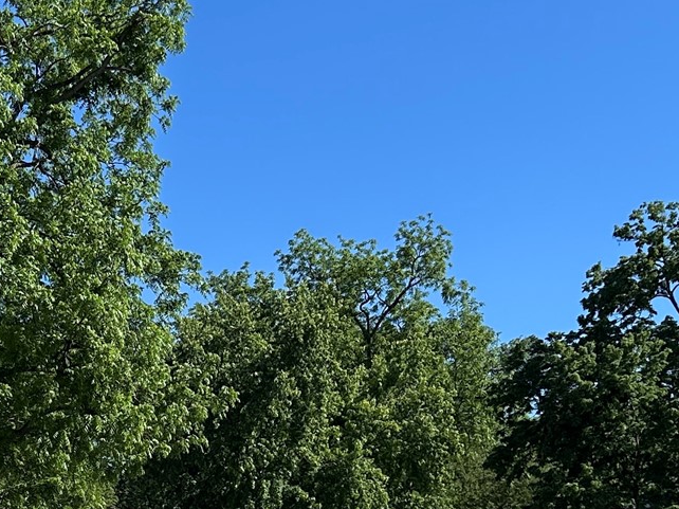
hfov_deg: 23.1
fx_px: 1627
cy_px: 592
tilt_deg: +4.3
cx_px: 105
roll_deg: +0.3
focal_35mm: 83
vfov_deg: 17.1
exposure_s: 1/4630
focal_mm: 5.7
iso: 50
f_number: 1.5
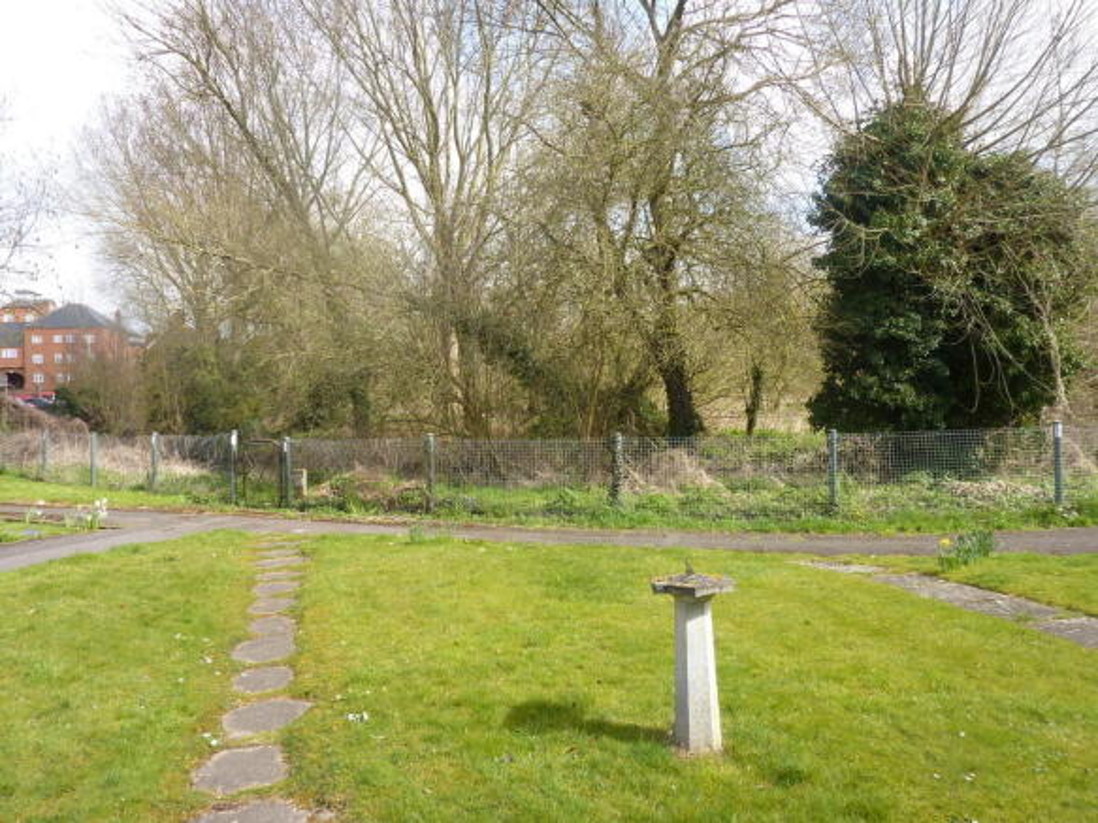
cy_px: 412
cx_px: 549
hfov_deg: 69.4
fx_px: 793
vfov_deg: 54.9
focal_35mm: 25
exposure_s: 1/250
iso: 100
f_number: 4
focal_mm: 4.1
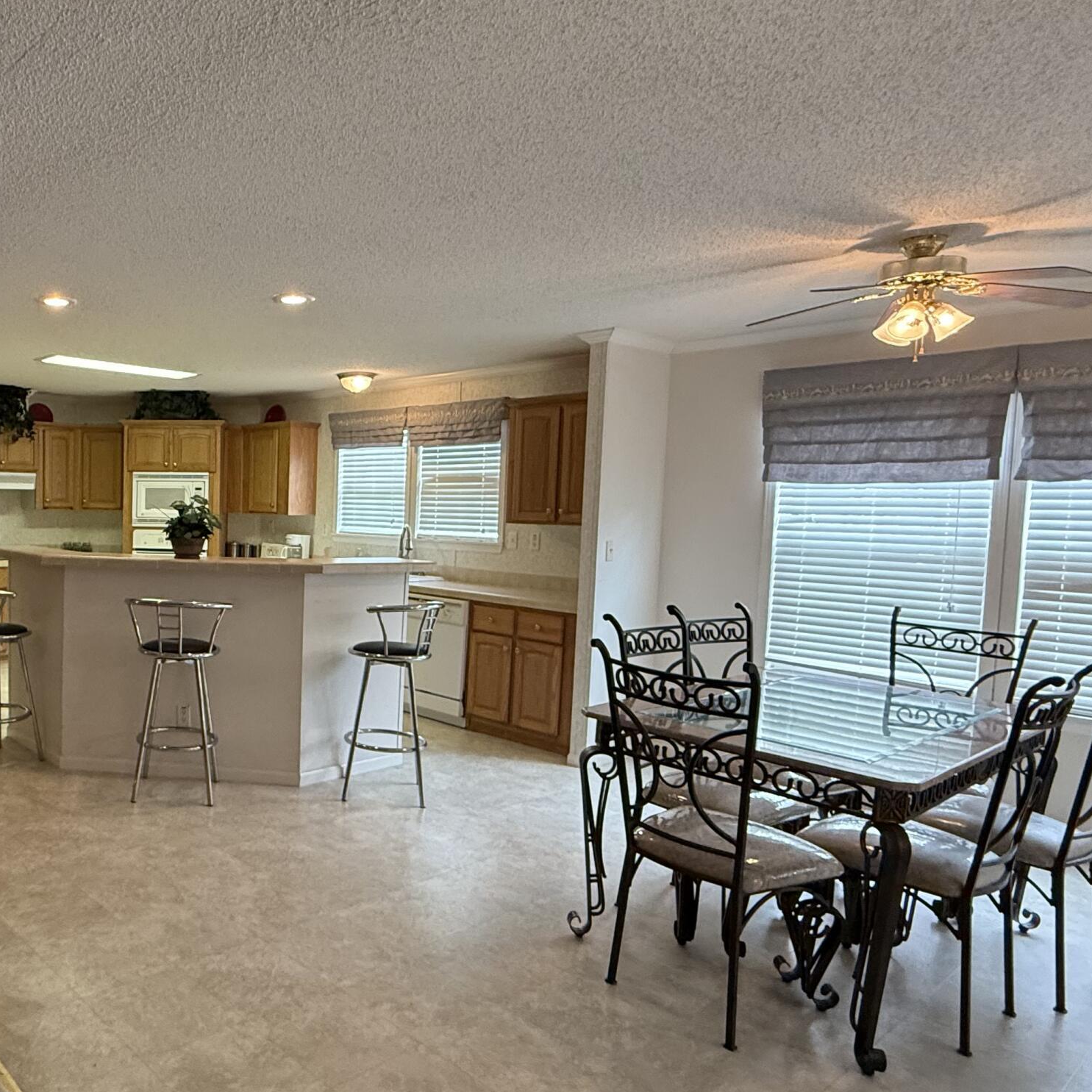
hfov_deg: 57.8
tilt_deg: -0.9
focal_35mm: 25
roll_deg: -0.7
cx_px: 204
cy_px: 565
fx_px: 892
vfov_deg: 62.9
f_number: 2.2
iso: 400
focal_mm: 2.22
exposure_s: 1/120
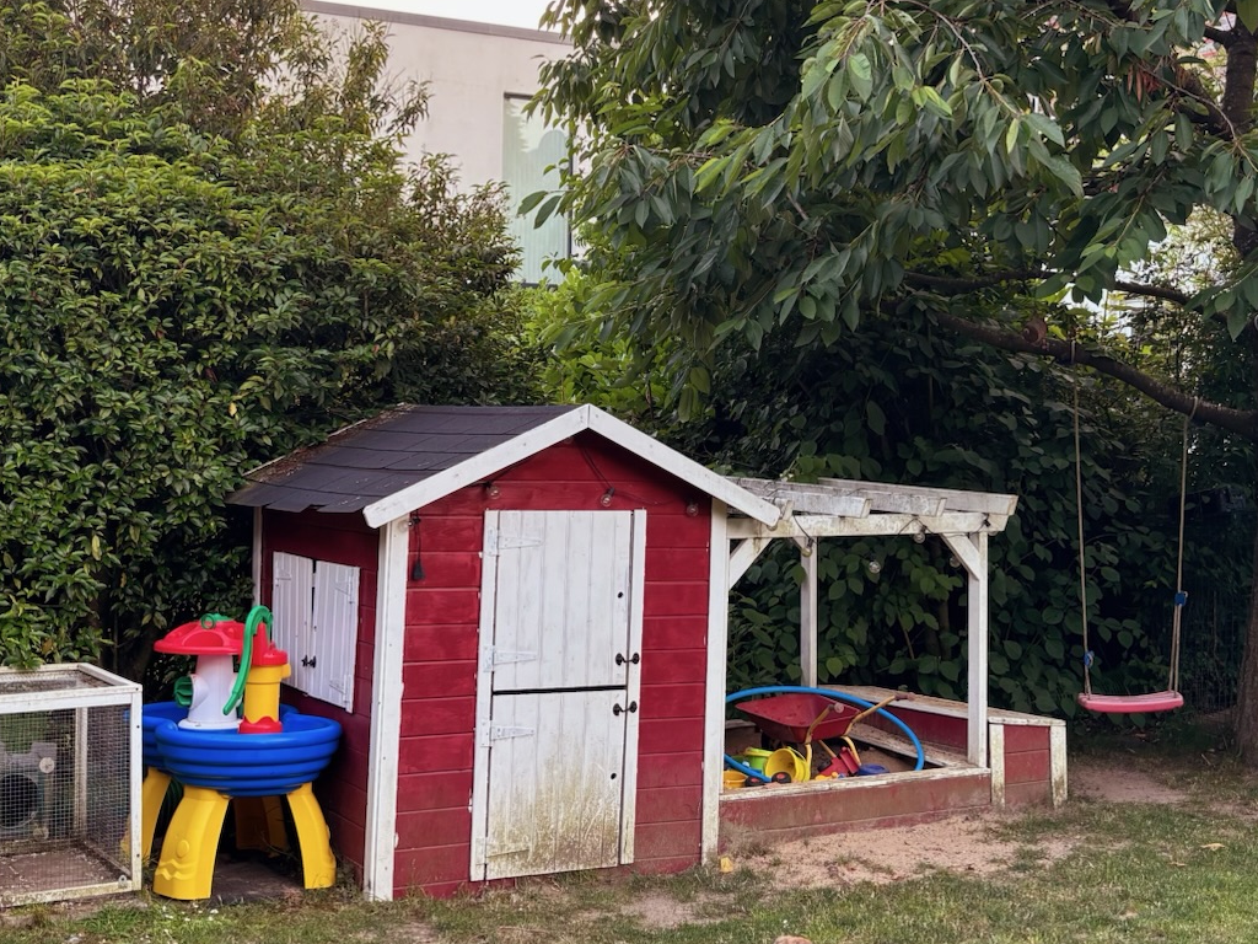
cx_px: 693
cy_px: 350
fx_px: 1890
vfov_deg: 27.9
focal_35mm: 52
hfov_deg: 36.8
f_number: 1.6
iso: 64
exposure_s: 1/121
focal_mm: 5.96
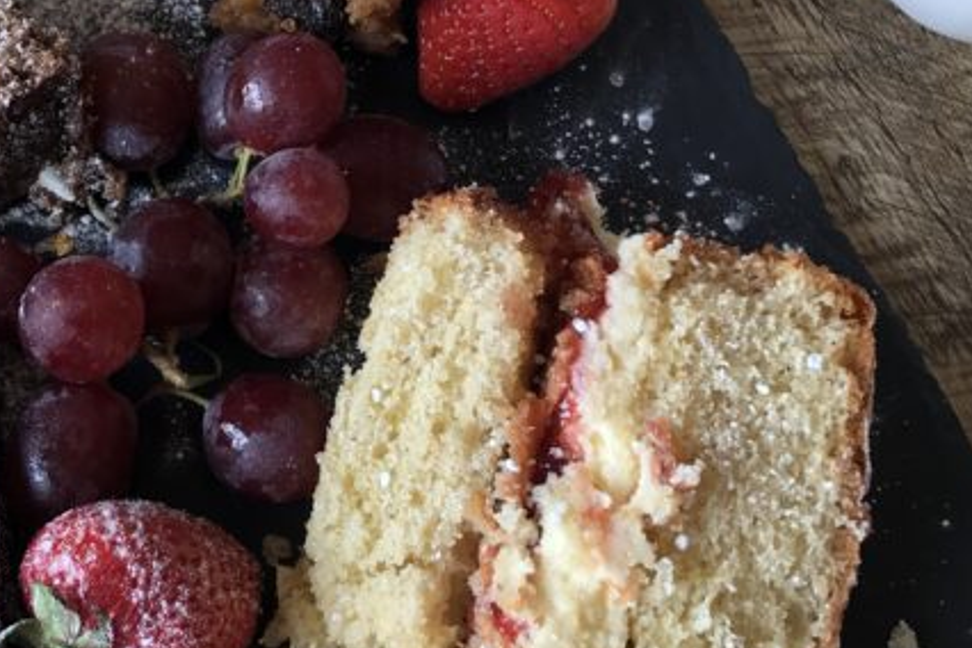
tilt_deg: -68.3
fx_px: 1890
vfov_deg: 19.4
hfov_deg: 28.2
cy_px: 272
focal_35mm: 70
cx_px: 189
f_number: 1.8
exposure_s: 1/100
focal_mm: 3.99
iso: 32
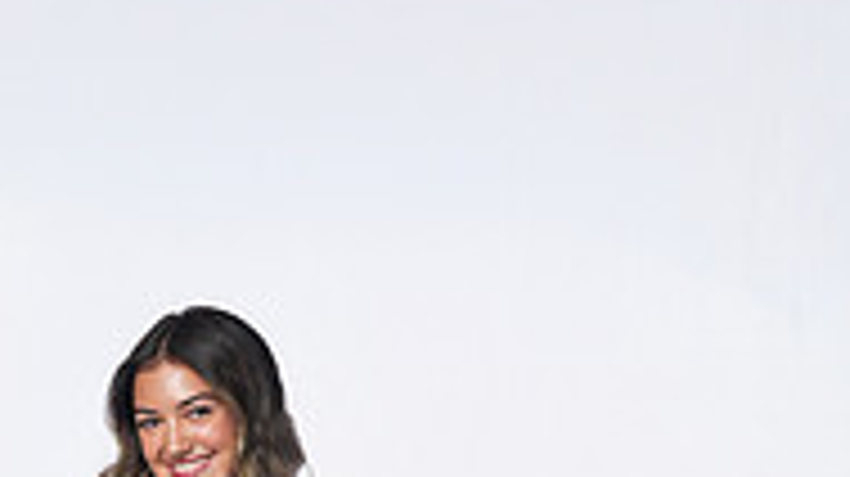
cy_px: 981
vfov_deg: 9.1
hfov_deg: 17.1
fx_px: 2815
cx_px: 202
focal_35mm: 125
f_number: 8
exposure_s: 1/250
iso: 800
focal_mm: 50
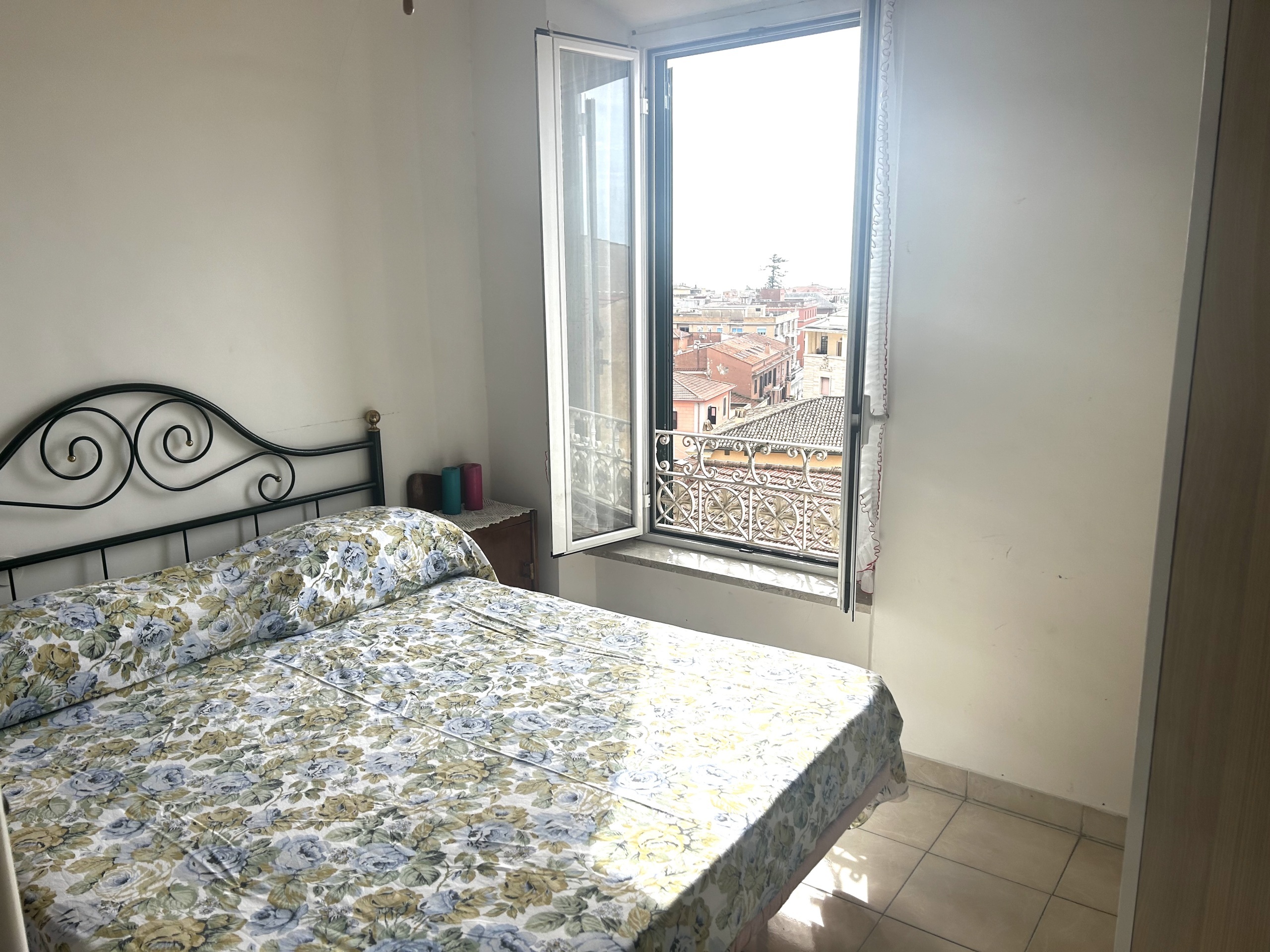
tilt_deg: -12.1
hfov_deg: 67.3
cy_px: 476
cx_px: 635
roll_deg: +1.4
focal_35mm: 26
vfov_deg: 53.1
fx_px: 954
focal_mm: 5.7
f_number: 1.5
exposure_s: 1/1724
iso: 50
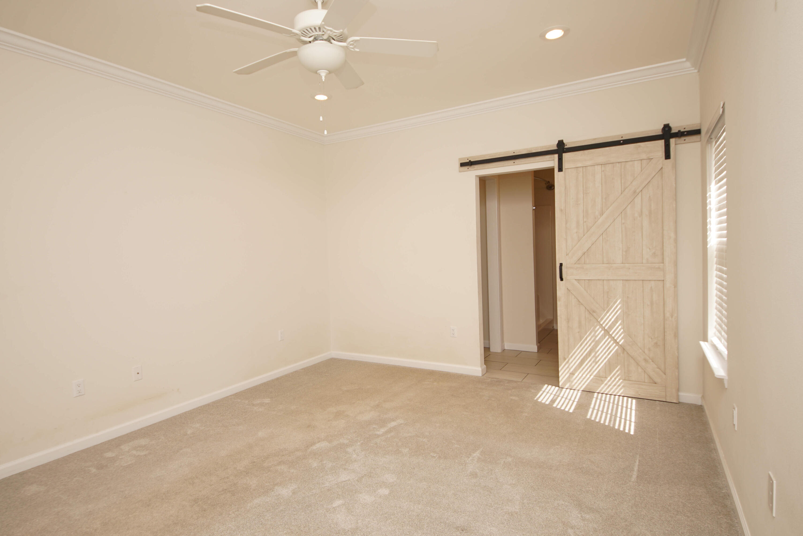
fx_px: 402
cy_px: 268
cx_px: 402
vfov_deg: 67.4
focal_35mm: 18
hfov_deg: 90.0
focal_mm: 12
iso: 125
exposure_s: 1/60
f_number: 4.5
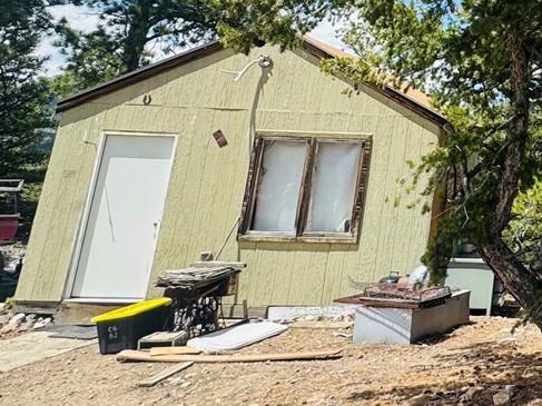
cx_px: 677
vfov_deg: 29.0
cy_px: -21
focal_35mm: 46
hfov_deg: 32.6
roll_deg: -1.7
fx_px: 720
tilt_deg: +13.8
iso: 40
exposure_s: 1/482
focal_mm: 2.22
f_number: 2.2
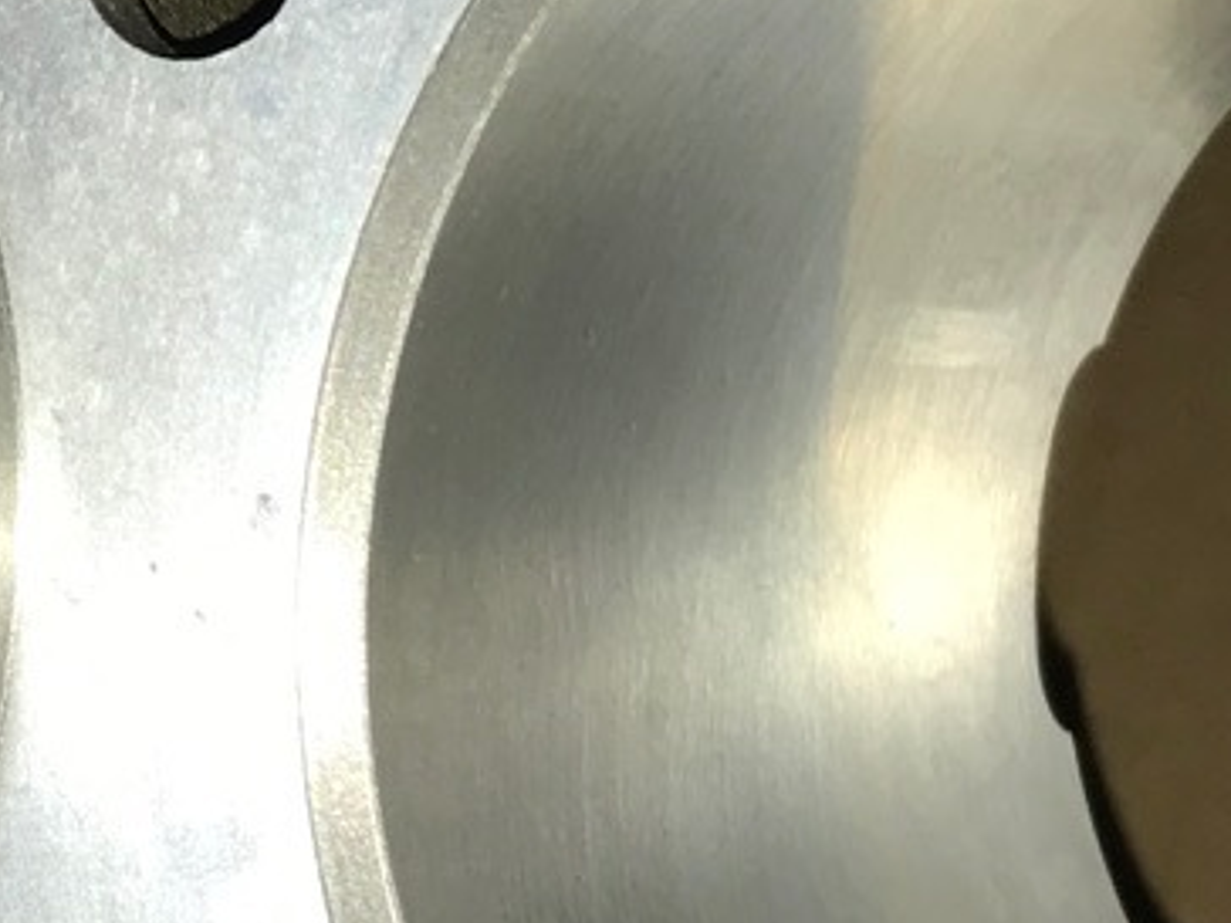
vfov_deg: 9.6
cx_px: -230
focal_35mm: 155
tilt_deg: -42.2
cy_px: 483
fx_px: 5512
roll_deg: +23.9
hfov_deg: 12.5
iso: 20
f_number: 1.8
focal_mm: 3.99
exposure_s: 1/54
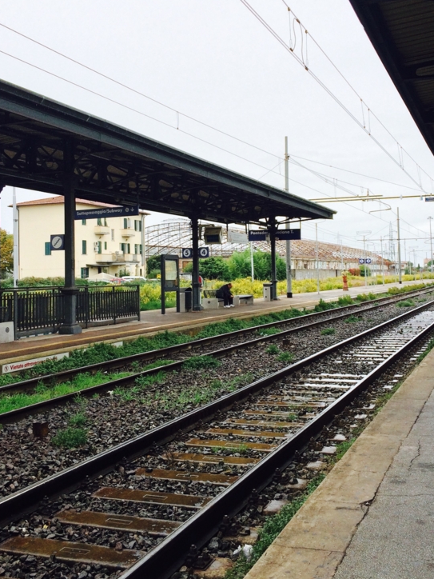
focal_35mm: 41
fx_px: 685
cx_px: 234
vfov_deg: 45.6
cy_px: 238
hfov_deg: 35.1
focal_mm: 4.15
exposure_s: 1/494
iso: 32
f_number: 2.2
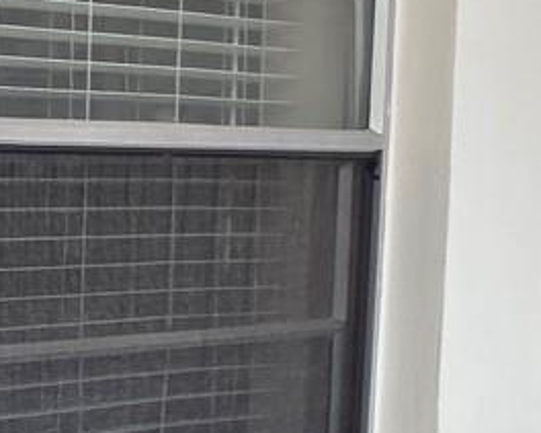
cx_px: -1025
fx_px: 1232
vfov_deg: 19.7
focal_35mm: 77
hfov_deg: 12.1
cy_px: 347
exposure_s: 1/228
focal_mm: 2.2
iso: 50
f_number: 2.2
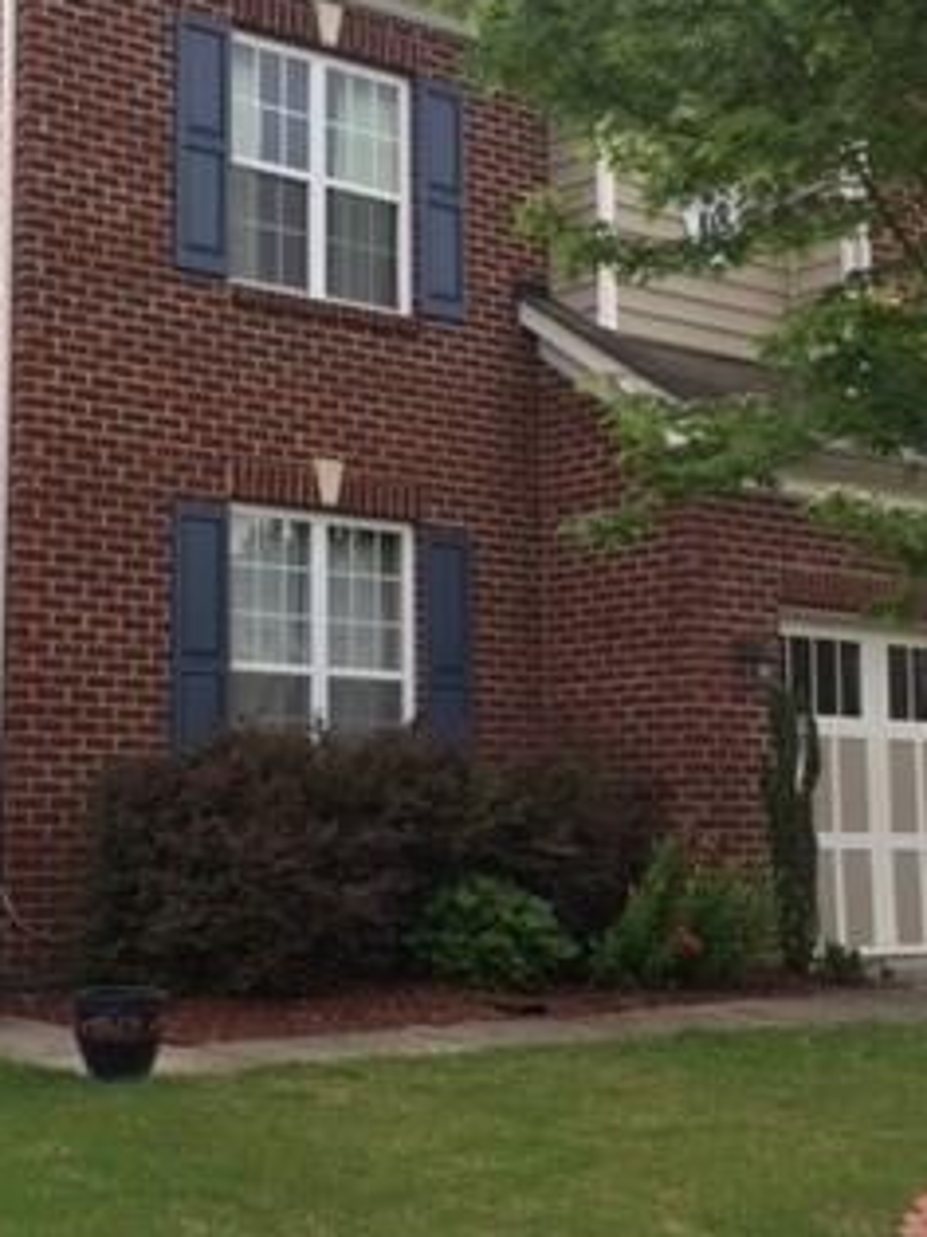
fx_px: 2108
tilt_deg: +9.0
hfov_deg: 24.7
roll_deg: +0.2
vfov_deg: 32.6
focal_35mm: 59
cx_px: 306
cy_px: 518
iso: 32
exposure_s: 1/482
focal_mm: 4.15
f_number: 2.2
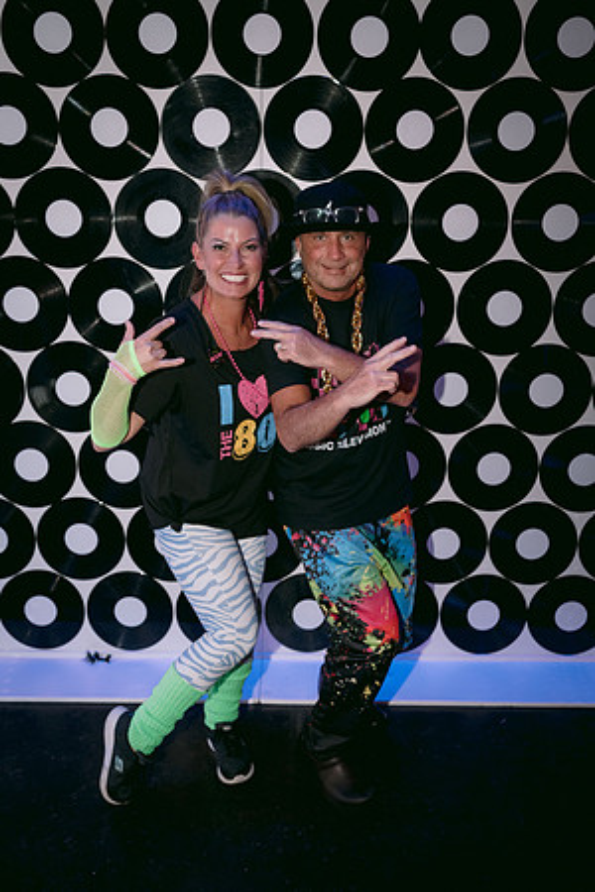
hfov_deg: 37.9
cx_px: 298
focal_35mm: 35
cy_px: 446
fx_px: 868
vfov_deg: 54.4
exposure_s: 1/160
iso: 1600
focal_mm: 35
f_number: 2.8
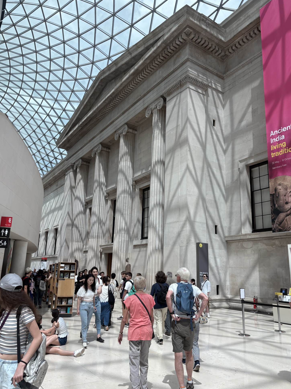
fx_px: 303
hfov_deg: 51.3
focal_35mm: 27
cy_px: 200
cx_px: 147
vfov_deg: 65.3
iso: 50
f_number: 1.6
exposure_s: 1/1175
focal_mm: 5.96
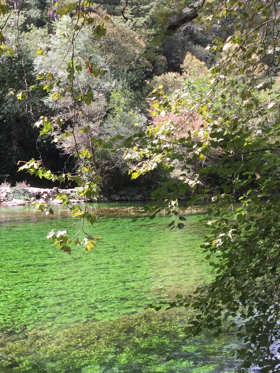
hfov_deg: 23.8
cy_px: 179
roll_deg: -1.2
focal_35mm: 56
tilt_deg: -2.5
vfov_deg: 34.3
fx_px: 604
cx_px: -57
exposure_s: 1/267
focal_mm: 4.15
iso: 32
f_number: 2.2
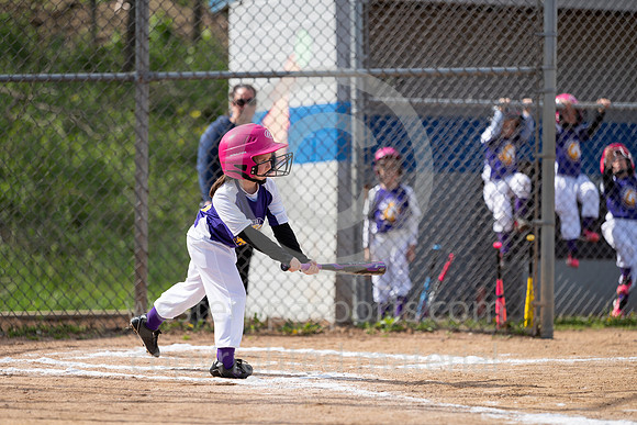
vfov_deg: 8.3
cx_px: 318
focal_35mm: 165
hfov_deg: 12.4
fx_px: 2920
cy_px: 212
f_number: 3.2
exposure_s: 1/2000
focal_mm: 165
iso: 200
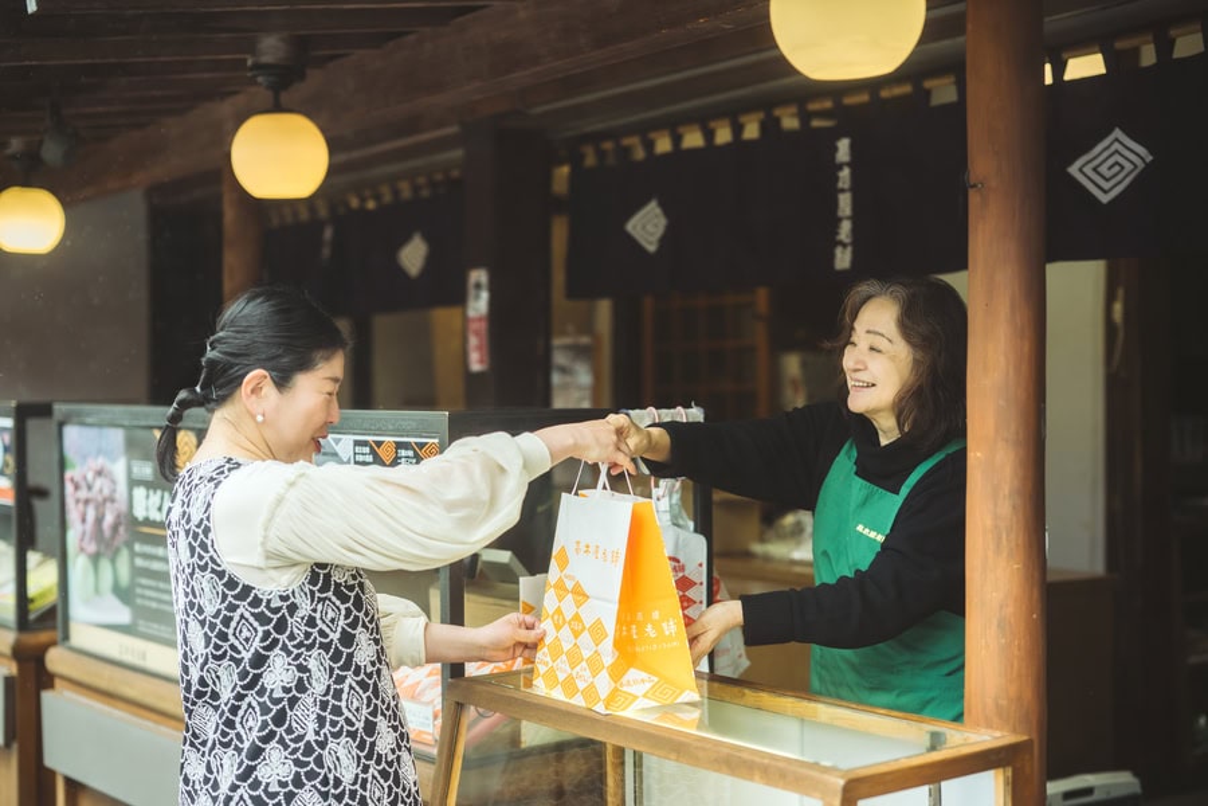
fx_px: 1678
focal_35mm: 50
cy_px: 403
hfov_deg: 39.6
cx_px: 604
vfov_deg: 27.0
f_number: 1.8
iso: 400
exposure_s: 1/1000
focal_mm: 50
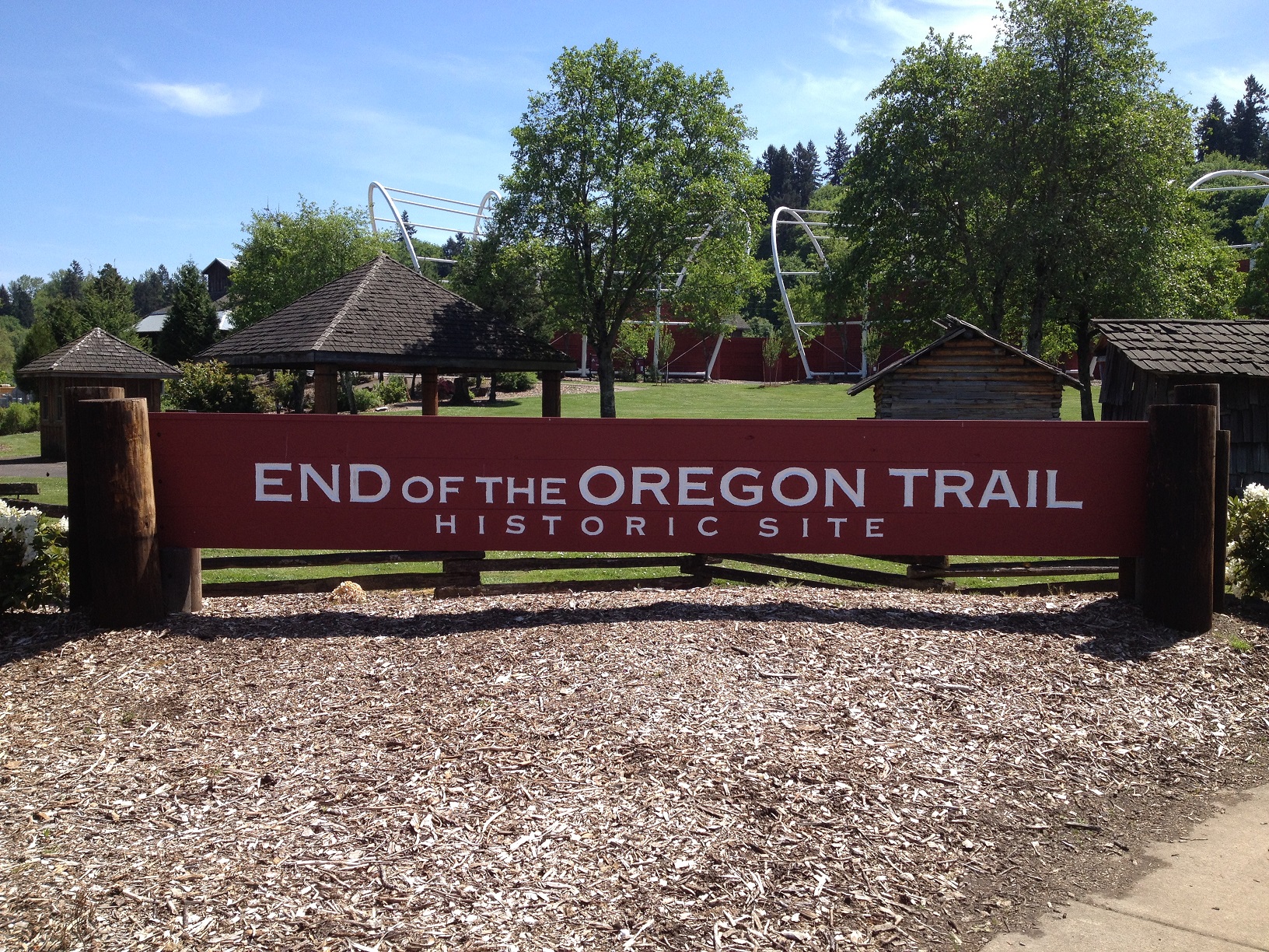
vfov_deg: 40.7
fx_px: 1283
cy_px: 476
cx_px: 634
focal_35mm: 35
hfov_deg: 52.6
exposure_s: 1/1126
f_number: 2.4
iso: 50
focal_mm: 4.28
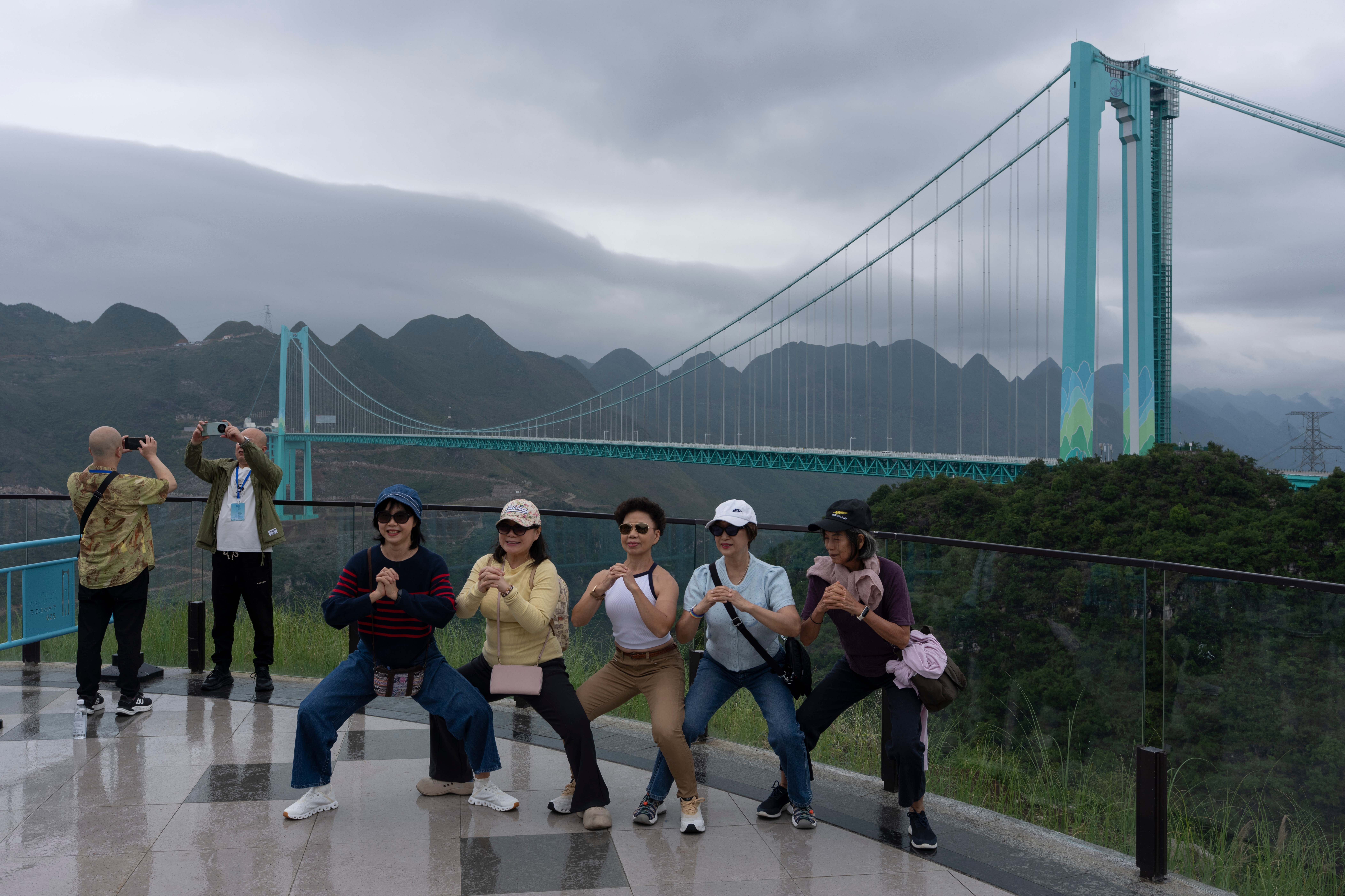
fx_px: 1158
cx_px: 672
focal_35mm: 31
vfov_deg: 42.3
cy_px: 448
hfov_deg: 60.3
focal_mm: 31
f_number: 6.3
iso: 100
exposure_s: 1/400
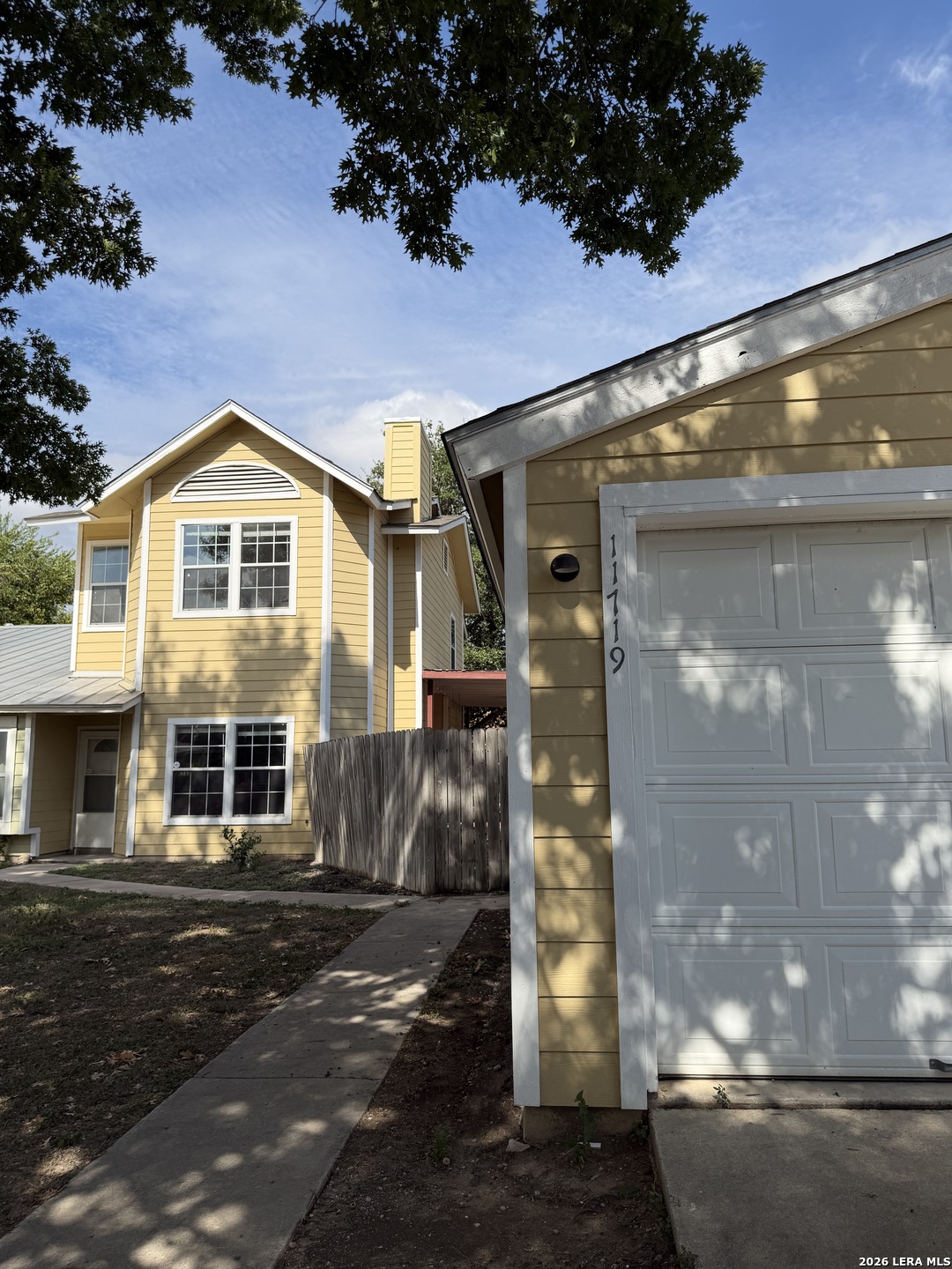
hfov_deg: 56.8
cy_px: 634
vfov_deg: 71.6
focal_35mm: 24
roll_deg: +0.4
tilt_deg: +8.6
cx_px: 476
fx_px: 880
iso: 80
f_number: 1.78
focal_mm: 6.76
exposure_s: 1/4673
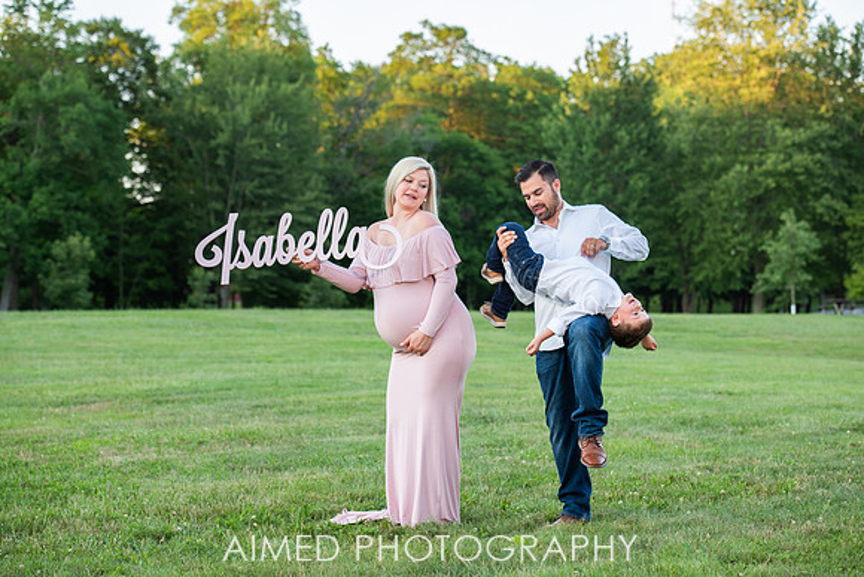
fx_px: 1968
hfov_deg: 24.8
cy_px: 288
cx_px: 432
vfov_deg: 16.7
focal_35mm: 82
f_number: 5
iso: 500
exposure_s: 1/250
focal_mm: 82
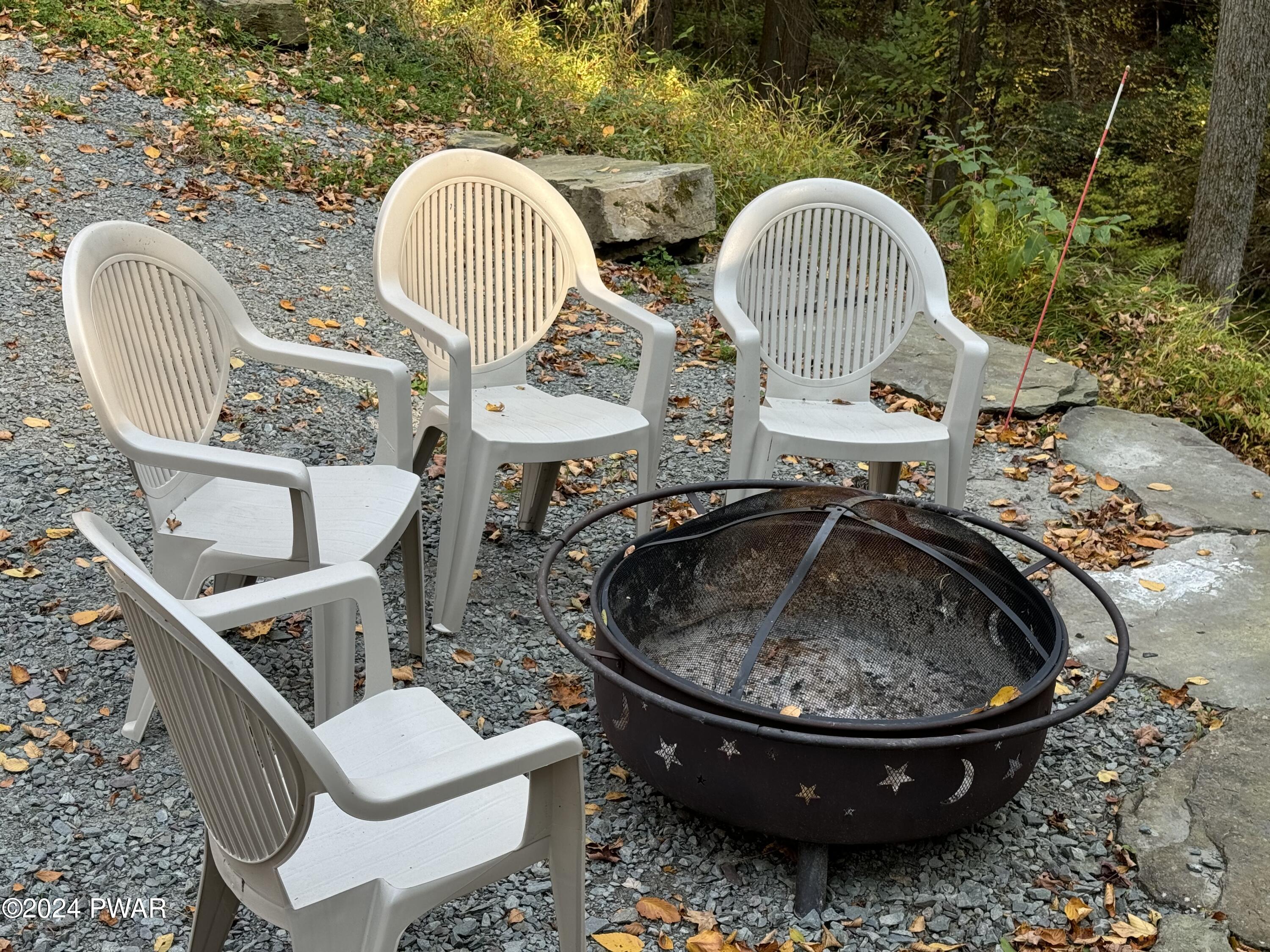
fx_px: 1761
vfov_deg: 30.3
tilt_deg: -23.3
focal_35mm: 48
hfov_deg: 39.7
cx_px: 635
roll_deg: +0.5
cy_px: 476
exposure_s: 1/338
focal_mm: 6.76
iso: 64
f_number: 1.78
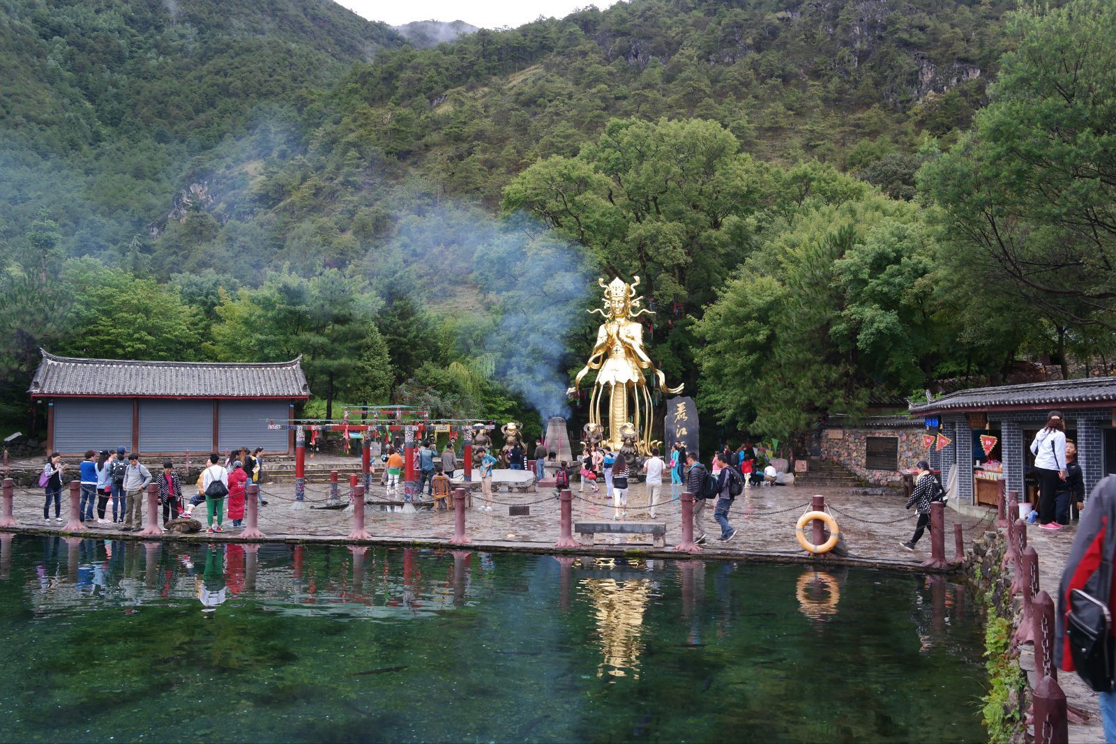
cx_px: 558
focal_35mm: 30
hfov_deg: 61.9
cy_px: 372
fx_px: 930
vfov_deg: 43.6
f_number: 3.5
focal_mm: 20
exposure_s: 1/50
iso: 200
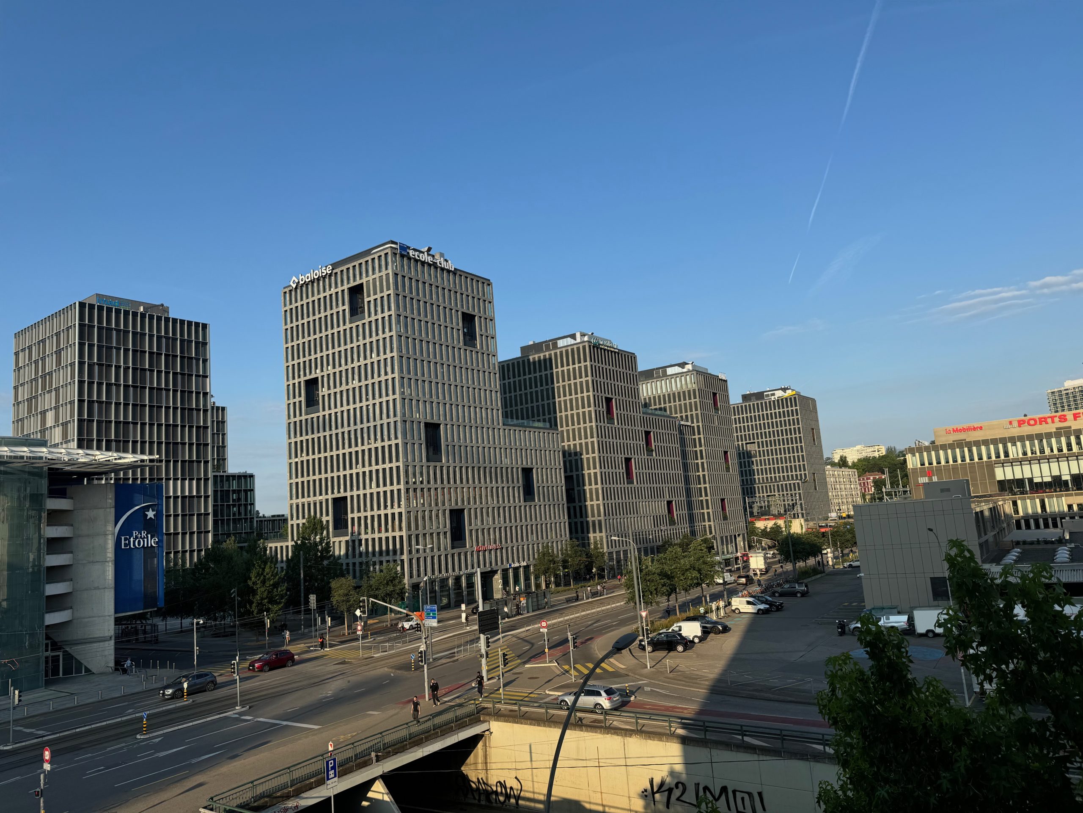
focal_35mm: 24
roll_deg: +4.1
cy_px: 406
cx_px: 542
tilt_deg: +8.6
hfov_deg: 71.6
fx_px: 751
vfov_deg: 56.8
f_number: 1.78
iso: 80
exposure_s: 1/2959
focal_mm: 6.76
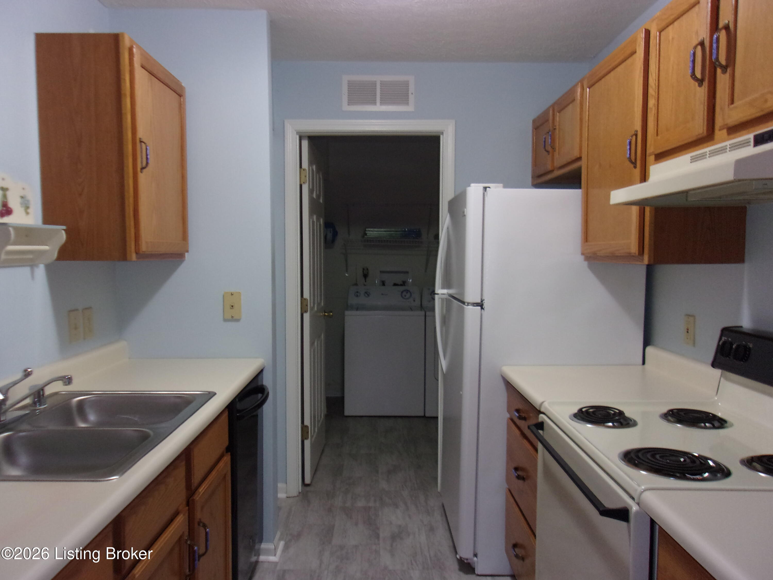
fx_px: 603
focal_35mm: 27
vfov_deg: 51.4
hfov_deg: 65.3
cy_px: 290
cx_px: 386
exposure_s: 1/34
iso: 200
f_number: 3
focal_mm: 4.9
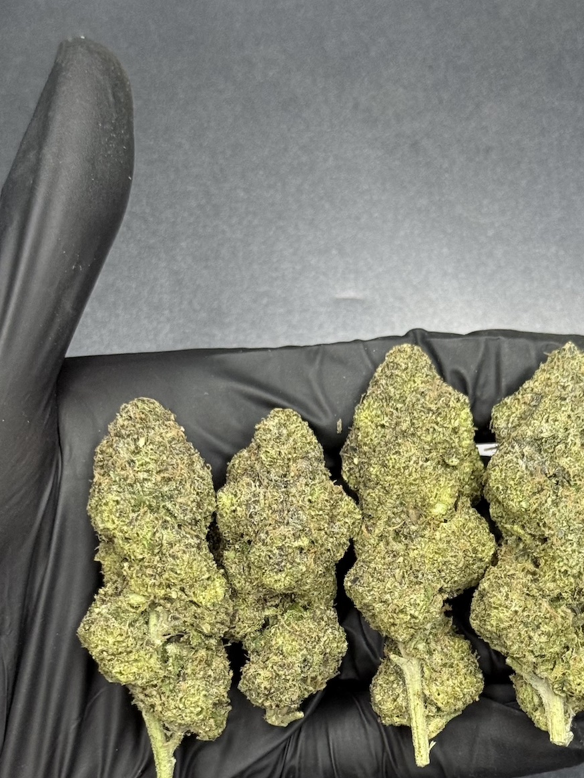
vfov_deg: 24.4
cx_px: 369
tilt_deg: -75.0
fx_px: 1777
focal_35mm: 79
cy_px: 595
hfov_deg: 18.6
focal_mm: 6.76
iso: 125
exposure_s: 1/50
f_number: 1.78
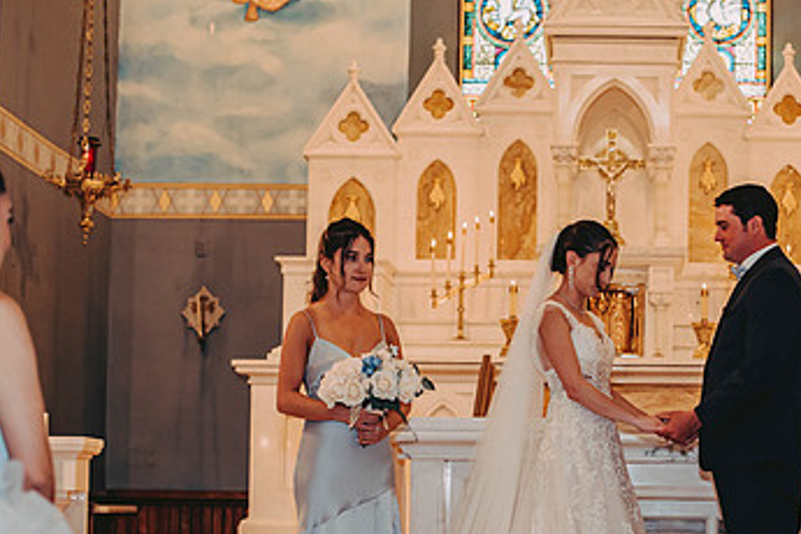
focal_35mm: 84
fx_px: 1869
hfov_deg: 23.8
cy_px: 433
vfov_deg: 16.1
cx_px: 648
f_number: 2.8
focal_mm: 50
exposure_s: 1/125
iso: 800
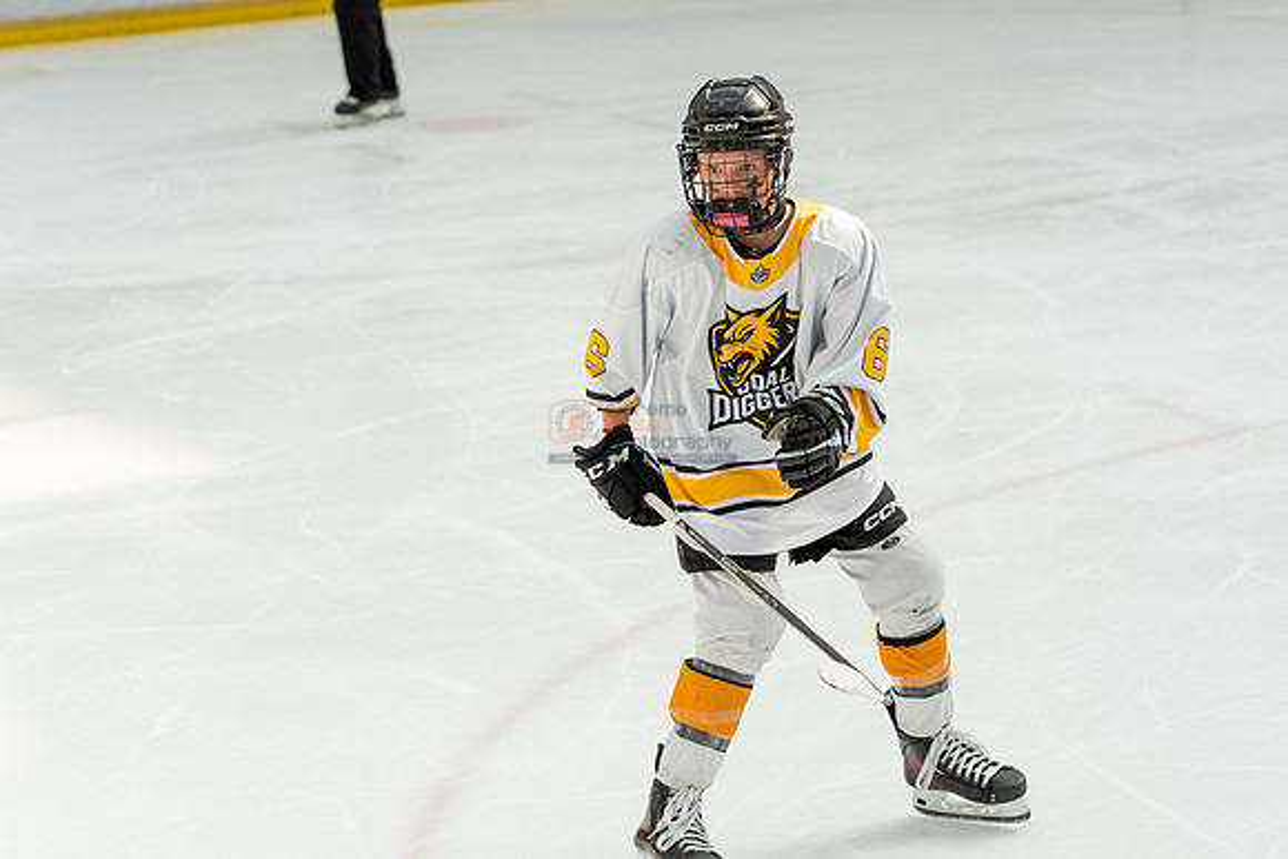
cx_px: 644
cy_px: 430
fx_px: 4401
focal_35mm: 123
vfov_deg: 11.2
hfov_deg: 16.6
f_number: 3.5
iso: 800
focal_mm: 82
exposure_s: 1/1600
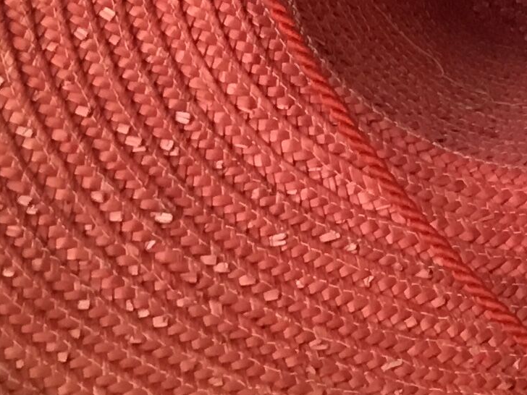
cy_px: -145
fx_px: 2116
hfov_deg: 13.9
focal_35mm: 139
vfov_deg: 10.4
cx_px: 589
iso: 80
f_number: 2.4
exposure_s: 1/33
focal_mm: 3.3
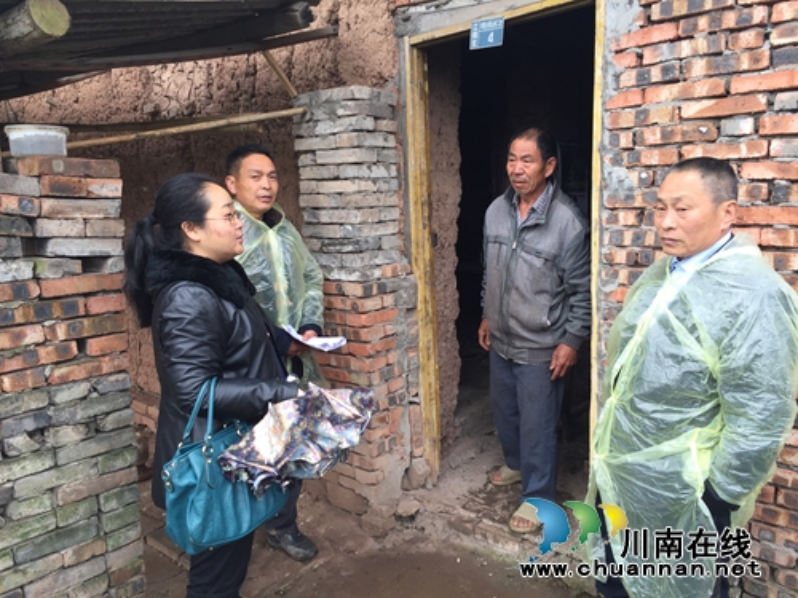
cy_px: 299
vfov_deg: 48.2
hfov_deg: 61.7
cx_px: 399
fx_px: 669
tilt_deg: -7.6
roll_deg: -0.2
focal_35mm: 29
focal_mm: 4.15
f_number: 2.2
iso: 32
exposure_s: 1/50
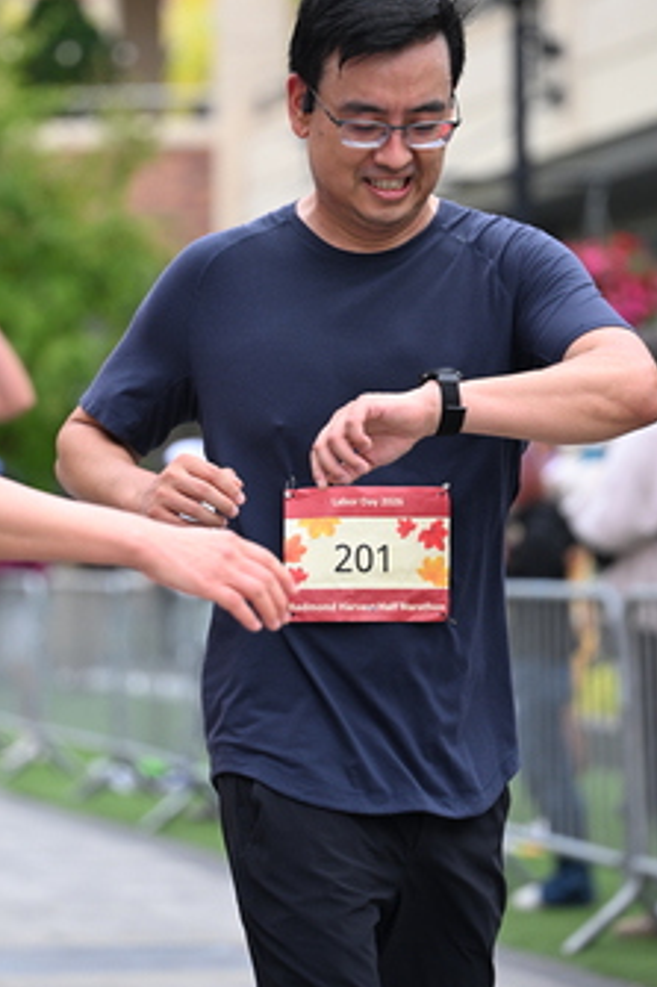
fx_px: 4549
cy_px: 333
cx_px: 187
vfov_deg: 12.4
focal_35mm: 166
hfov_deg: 8.3
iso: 640
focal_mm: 101
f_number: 2.8
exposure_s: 1/2000
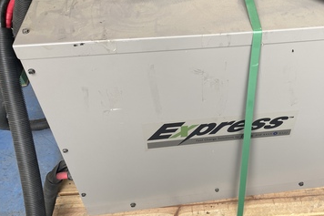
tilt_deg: -43.0
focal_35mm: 38
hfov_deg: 50.0
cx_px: 209
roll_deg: +0.2
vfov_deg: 34.9
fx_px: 342
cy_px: 89
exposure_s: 1/121
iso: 50
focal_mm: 4.25
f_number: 1.8
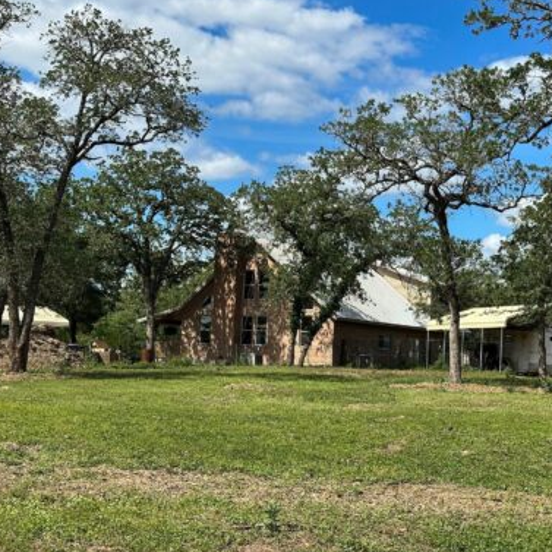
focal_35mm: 60
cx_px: 313
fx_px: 1082
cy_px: 264
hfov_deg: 28.6
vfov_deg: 28.6
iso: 64
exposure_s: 1/4400
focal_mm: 6.86
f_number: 1.8
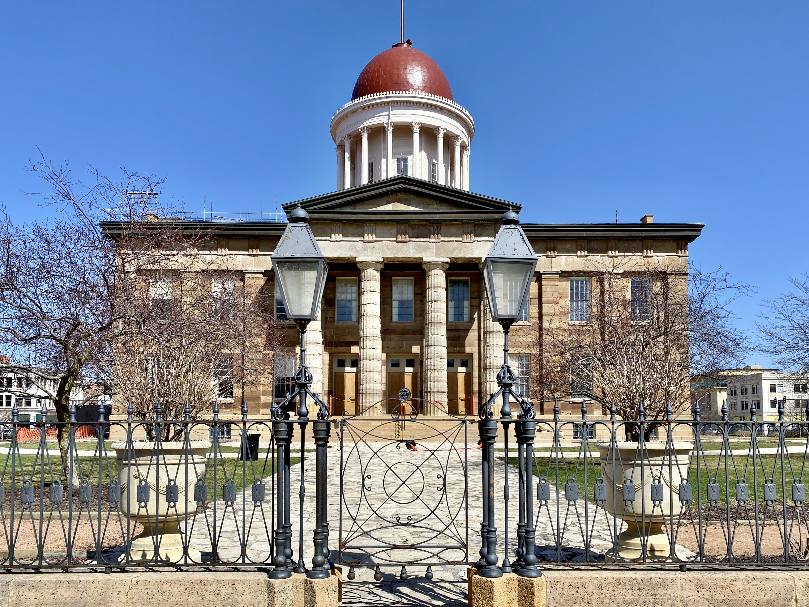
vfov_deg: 53.1
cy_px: 304
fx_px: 608
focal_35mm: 26
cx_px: 404
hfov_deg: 67.3
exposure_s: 1/3610
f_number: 1.8
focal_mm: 4.25
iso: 32
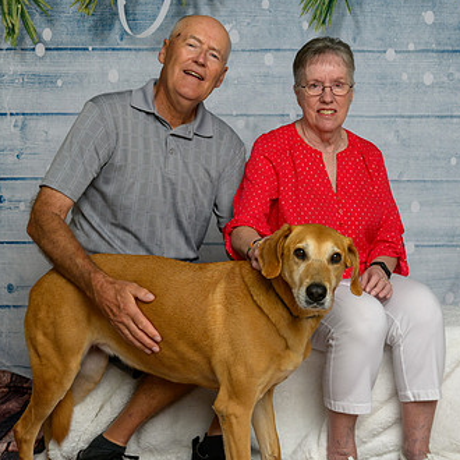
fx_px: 857
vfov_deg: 30.0
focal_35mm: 57
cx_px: 299
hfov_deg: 29.9
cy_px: 225
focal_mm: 32
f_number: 10
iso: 400
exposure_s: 1/160
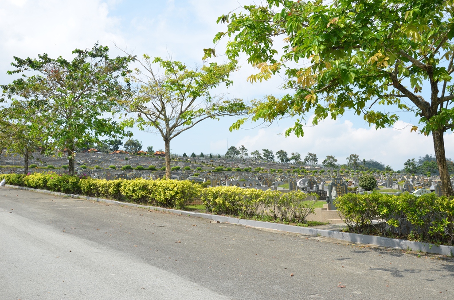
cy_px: 150
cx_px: 227
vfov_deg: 39.8
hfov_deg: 57.3
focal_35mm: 33
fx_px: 415
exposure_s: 1/250
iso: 100
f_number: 8
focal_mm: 22
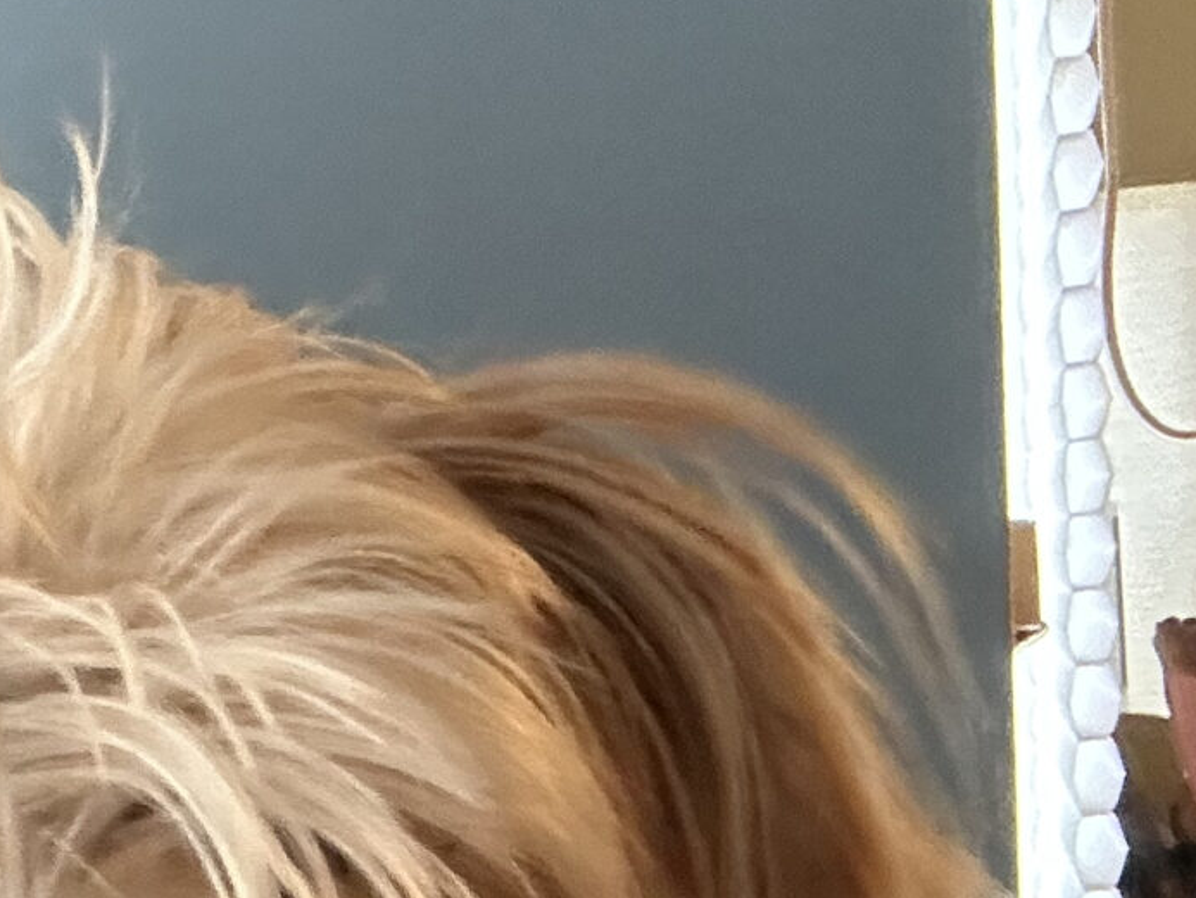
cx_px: -930
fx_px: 2937
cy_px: 665
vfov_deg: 17.3
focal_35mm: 85
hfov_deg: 18.3
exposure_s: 1/30
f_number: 1.9
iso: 250
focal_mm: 2.69
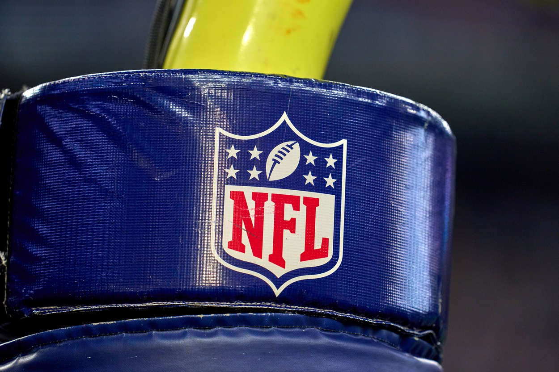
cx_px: 280
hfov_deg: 5.2
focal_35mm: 400
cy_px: 186
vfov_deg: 3.4
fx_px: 6210
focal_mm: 400
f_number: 2.8
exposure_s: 1/1600
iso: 2000
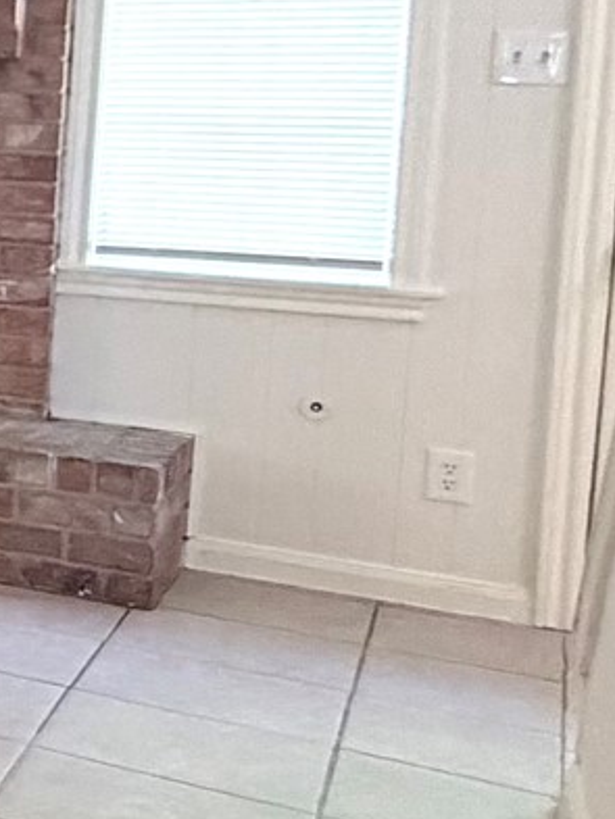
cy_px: 192
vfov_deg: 26.3
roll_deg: +0.2
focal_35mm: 73
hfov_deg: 12.0
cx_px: -1145
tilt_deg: -5.0
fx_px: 1728
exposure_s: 1/60
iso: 400
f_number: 2.2
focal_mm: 2.22
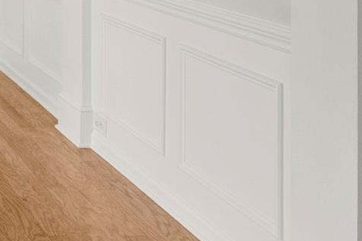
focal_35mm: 60
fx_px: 603
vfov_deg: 19.8
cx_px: -187
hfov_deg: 25.1
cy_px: -115
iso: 2000
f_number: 9
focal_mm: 14
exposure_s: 1/80
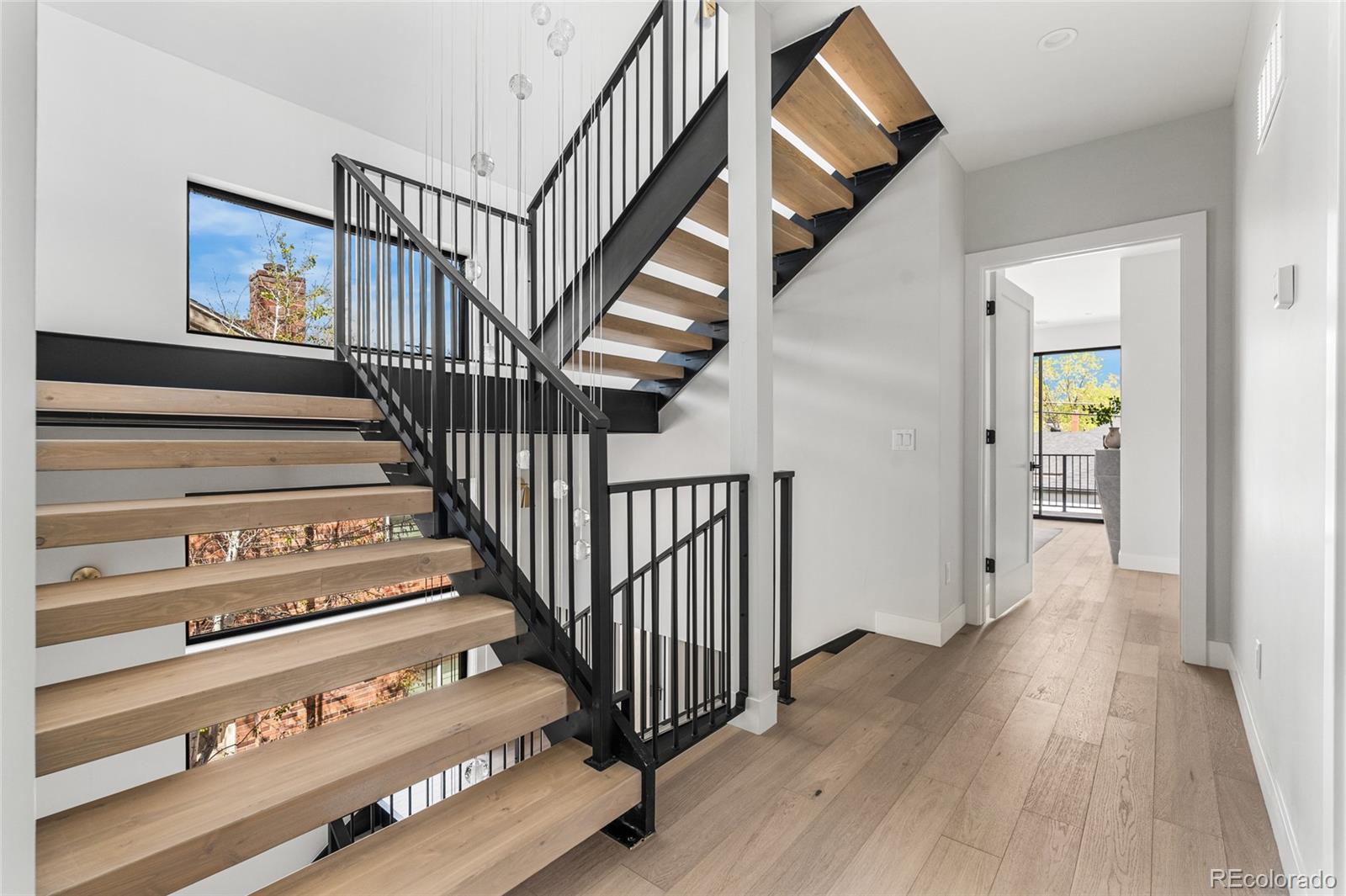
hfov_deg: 96.8
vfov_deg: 73.7
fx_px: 598
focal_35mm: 16
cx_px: 673
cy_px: 448
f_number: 8
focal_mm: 16
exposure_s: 1/13
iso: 640
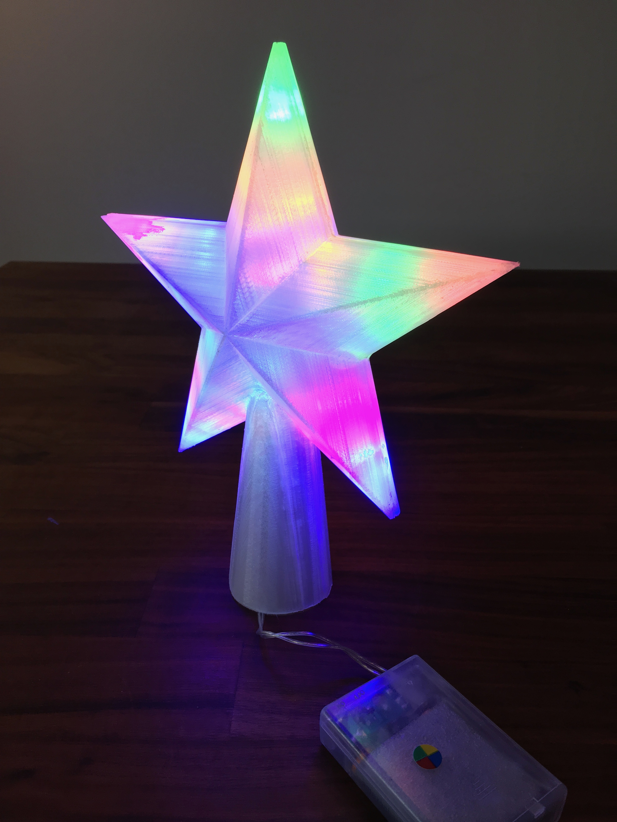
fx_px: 689
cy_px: 411
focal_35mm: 29
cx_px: 308
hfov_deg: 48.2
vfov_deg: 61.7
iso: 32
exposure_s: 1/60
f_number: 2.2
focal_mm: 4.15
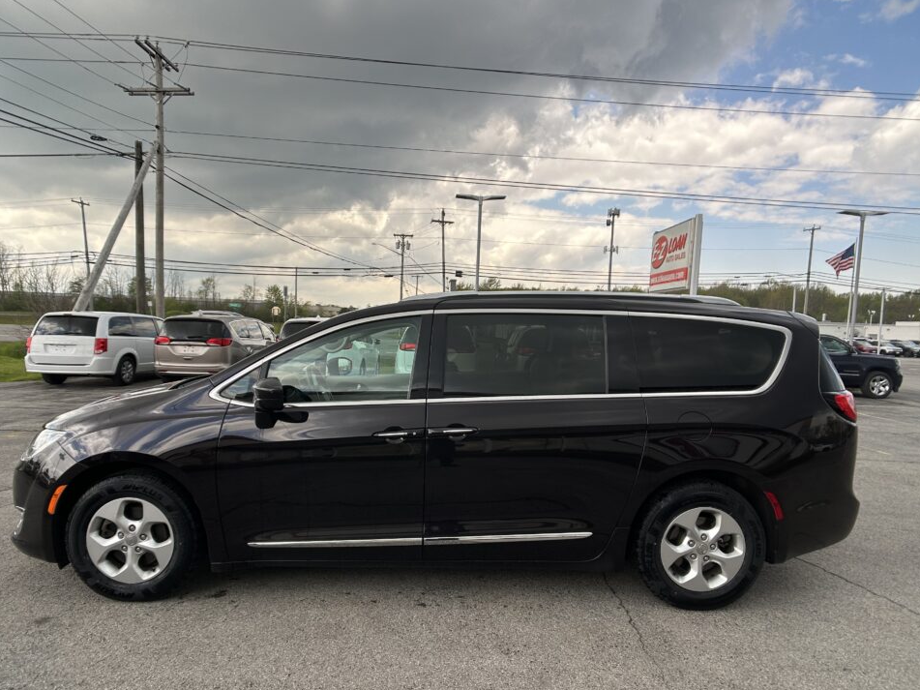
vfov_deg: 49.7
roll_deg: -2.8
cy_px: 369
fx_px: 744
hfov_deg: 63.4
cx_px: 430
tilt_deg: -3.6
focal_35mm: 28
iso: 50
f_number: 1.5
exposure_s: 1/2208
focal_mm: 5.7
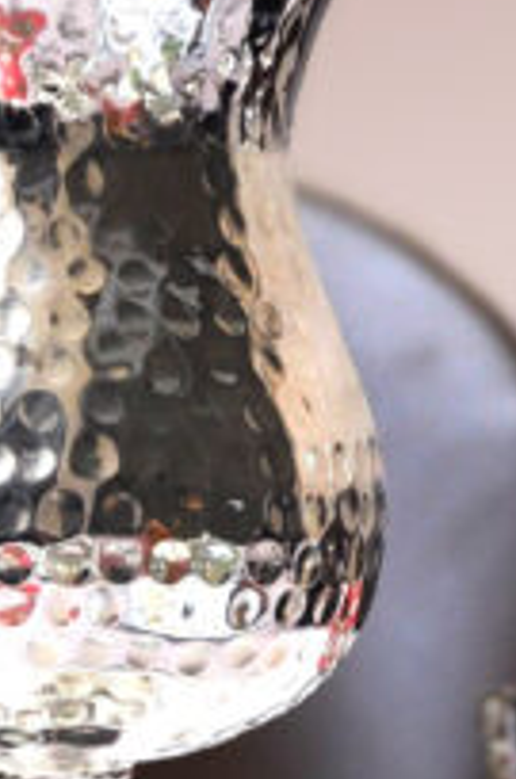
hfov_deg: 3.8
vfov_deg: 5.6
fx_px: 7822
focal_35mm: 362
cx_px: 103
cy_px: 1222
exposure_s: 1/500
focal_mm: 48
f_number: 5.6
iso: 200
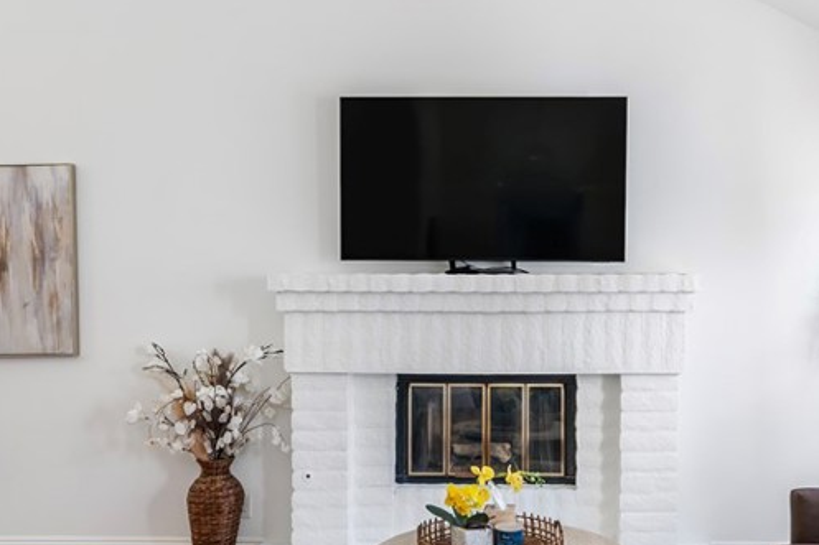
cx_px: 524
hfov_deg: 52.4
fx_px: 819
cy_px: 300
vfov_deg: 36.8
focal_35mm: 36
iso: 320
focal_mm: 17.5
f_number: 7.1
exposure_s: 1/200
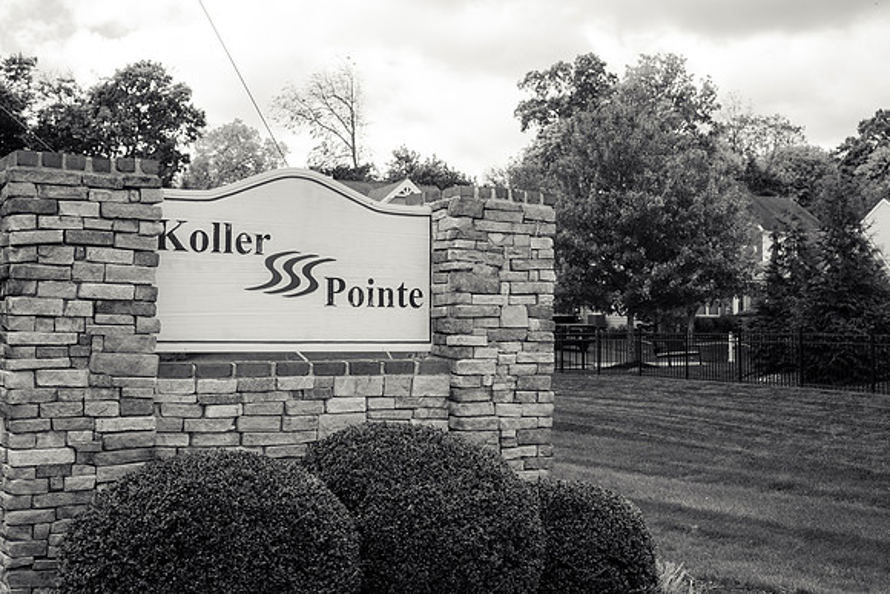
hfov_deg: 43.6
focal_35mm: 45
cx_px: 445
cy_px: 297
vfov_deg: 29.9
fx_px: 1113
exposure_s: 1/160
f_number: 7.1
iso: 200
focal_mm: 45
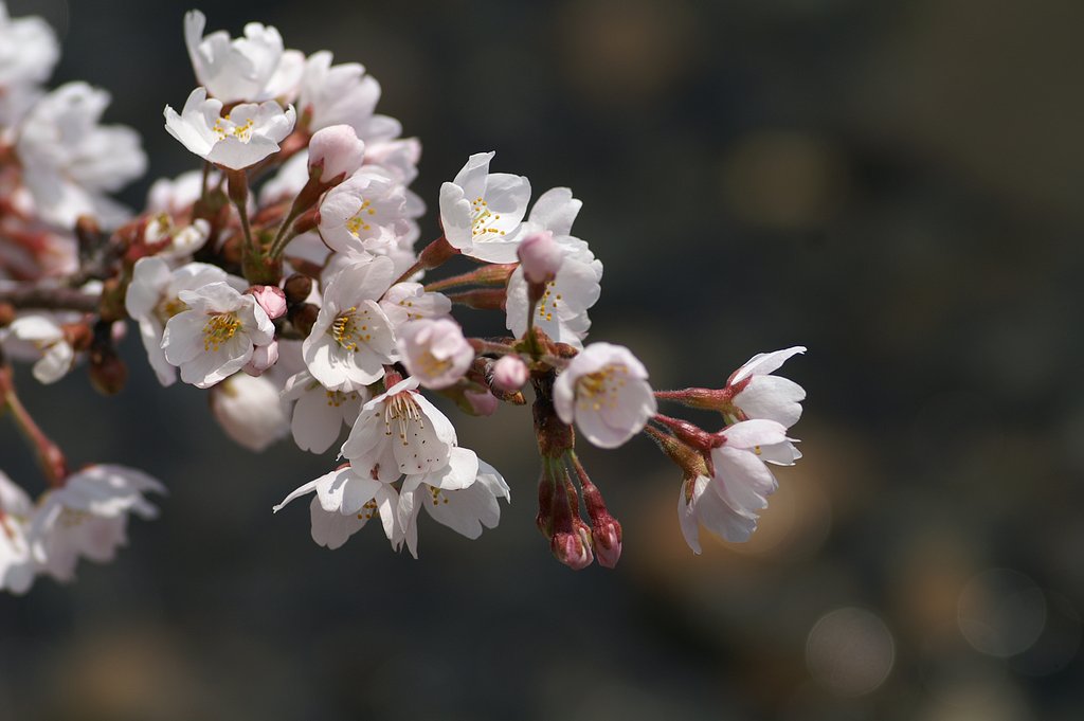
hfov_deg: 10.2
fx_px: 6092
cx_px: 542
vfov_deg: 6.8
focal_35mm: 202
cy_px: 360
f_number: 6.3
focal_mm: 135
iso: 100
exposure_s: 1/500
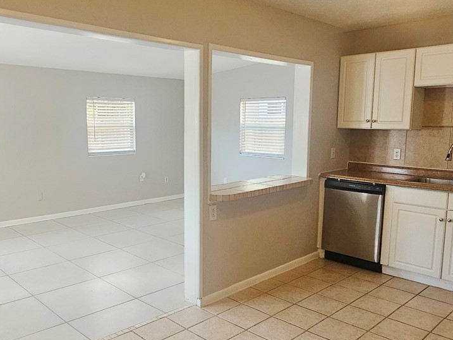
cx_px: 198
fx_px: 380
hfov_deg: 61.4
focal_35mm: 29
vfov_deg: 48.2
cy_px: 175
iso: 100
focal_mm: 2.2
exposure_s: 1/60
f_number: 2.2
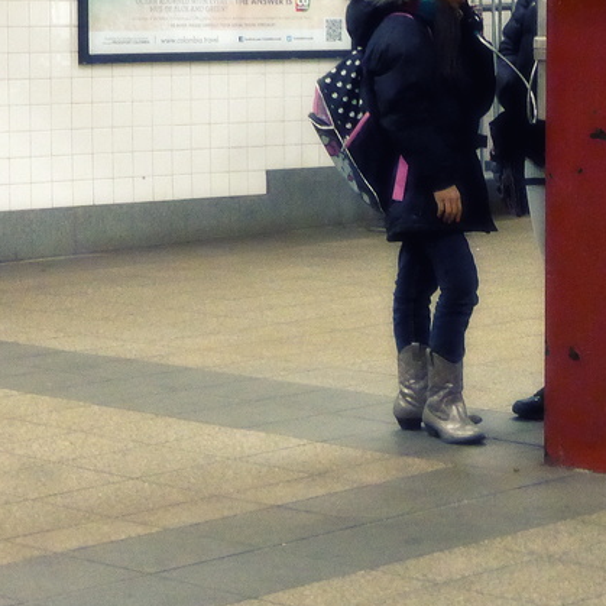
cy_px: 255
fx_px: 2614
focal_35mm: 132
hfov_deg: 13.1
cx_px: 558
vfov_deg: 13.2
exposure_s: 1/25
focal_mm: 13.3
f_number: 5
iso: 1600
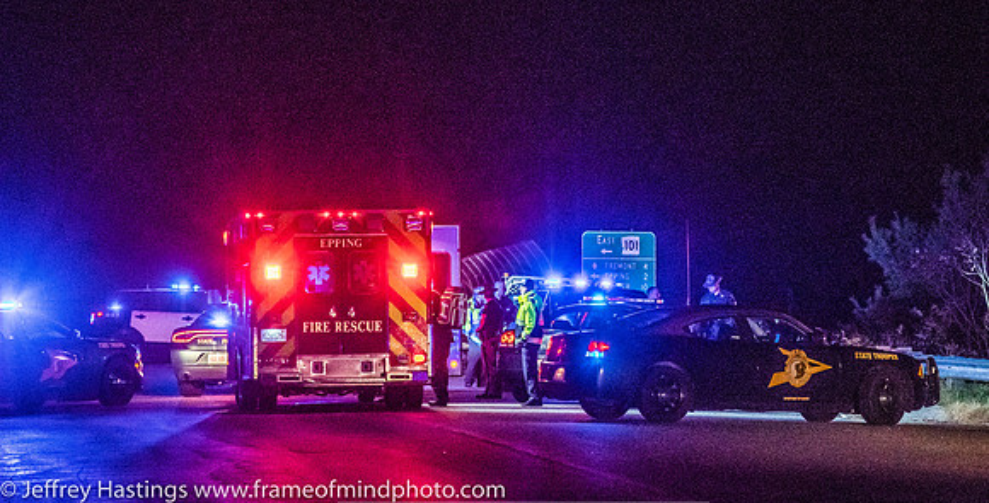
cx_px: 480
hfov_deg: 10.7
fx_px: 5280
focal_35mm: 206
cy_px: 269
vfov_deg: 5.5
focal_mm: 120
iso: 2000
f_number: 4.8
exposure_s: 1/400
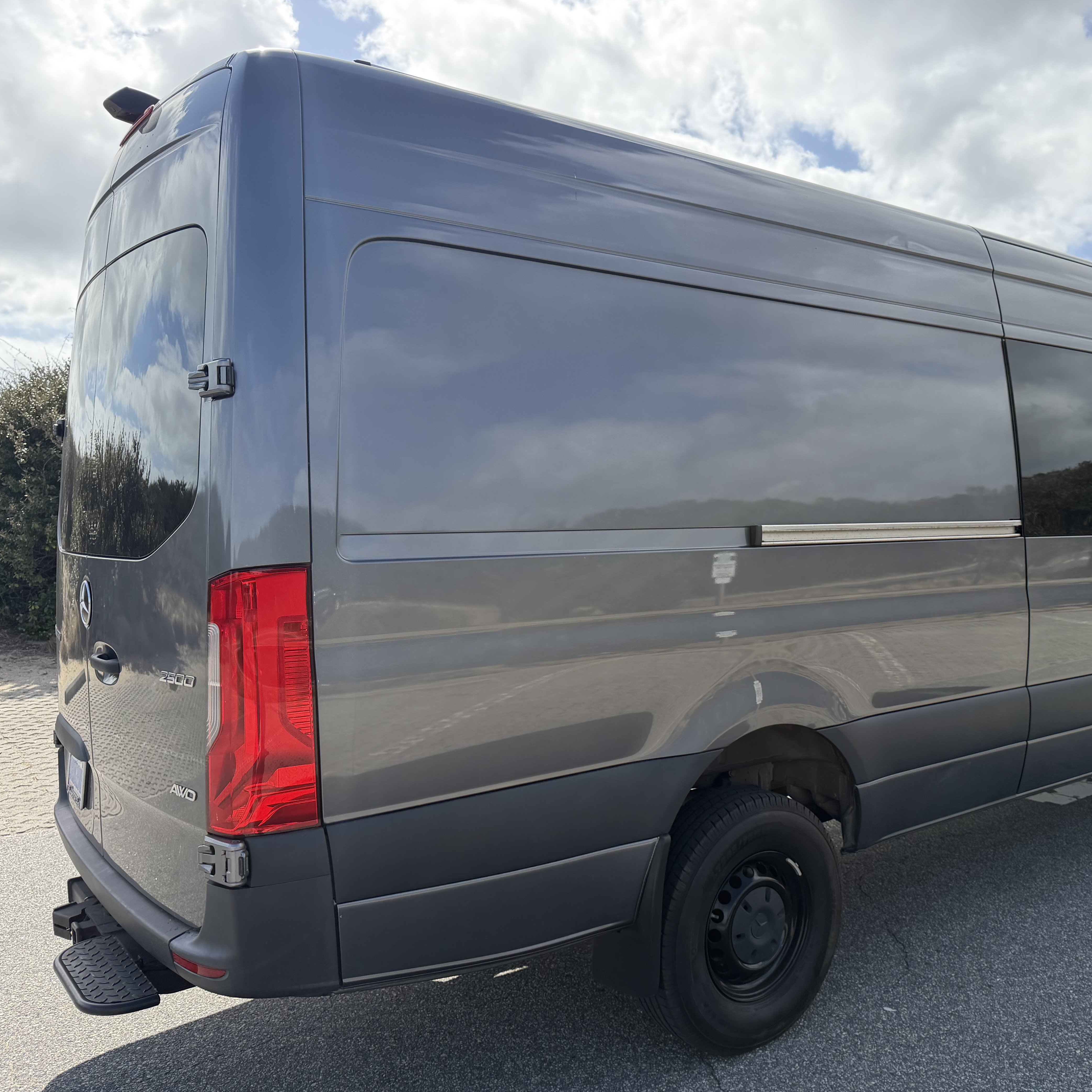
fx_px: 1035
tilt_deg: -2.0
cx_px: 701
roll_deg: +0.6
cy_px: 542
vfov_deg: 55.6
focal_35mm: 29
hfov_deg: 54.8
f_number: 1.78
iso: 100
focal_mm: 6.76
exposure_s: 1/3584
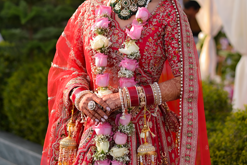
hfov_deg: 26.7
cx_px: 124
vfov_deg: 17.6
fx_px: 521
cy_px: 7
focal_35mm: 76
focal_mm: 50
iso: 80
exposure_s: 1/640
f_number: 2.5
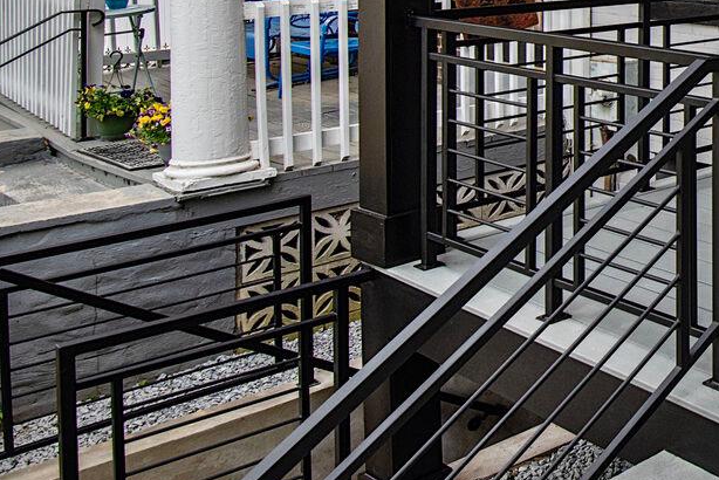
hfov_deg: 32.8
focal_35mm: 45
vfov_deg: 27.4
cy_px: -49
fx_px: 899
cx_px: 929
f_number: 8
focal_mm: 16
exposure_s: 1/160
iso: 400
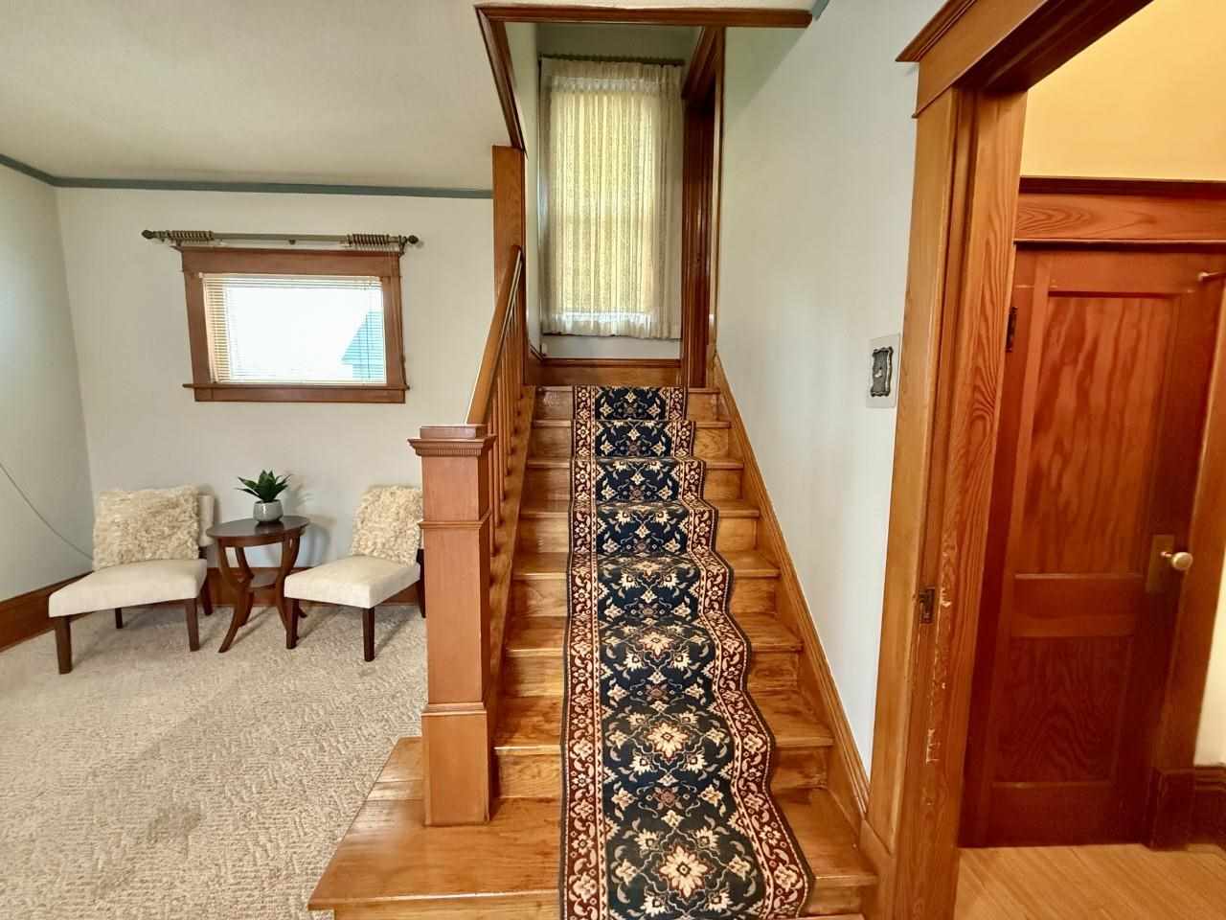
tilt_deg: -6.4
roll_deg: -0.3
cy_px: 460
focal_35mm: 14
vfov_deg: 85.7
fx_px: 496
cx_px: 613
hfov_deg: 102.1
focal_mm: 2.22
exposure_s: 1/60
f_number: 2.2
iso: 1000
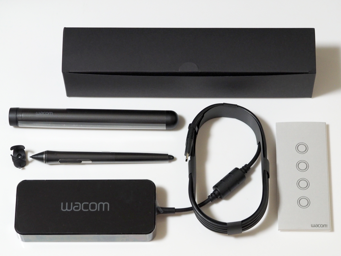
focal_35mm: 120
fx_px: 1182
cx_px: 170
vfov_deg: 12.3
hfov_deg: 16.4
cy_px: 128
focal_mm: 60
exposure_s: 1/60
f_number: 4
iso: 1600
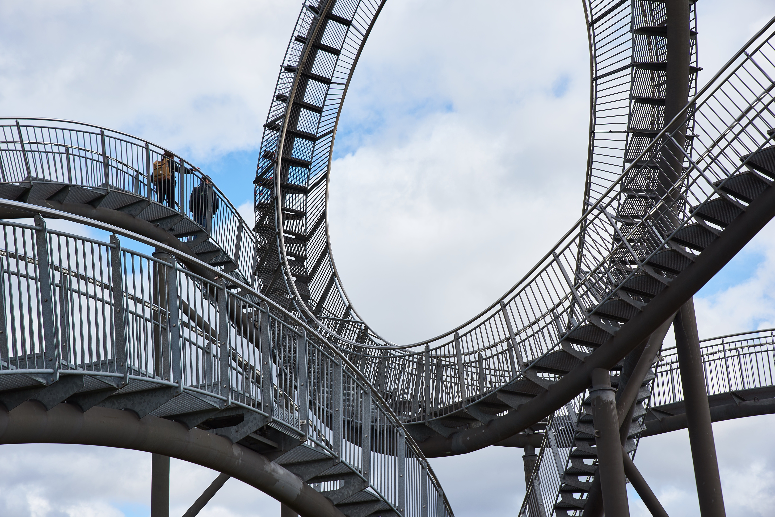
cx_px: 388
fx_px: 1507
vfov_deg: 19.5
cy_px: 258
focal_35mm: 70
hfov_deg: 28.8
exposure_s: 1/320
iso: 100
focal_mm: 70
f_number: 8
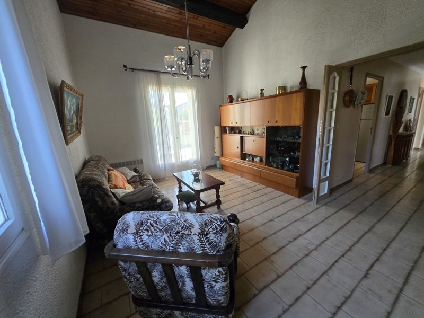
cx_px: 212
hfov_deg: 106.2
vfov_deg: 89.9
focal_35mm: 13
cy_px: 159
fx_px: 159
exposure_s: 1/50
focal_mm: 1.7
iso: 200
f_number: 2.2
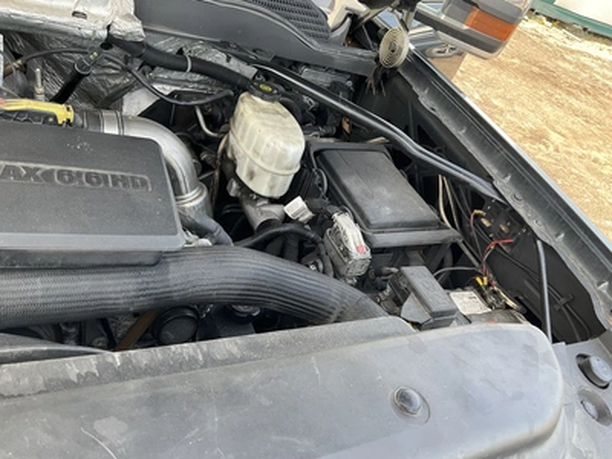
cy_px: 230
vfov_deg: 48.2
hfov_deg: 61.7
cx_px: 306
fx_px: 513
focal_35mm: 29
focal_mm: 3
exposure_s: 1/122
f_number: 1.8
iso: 32
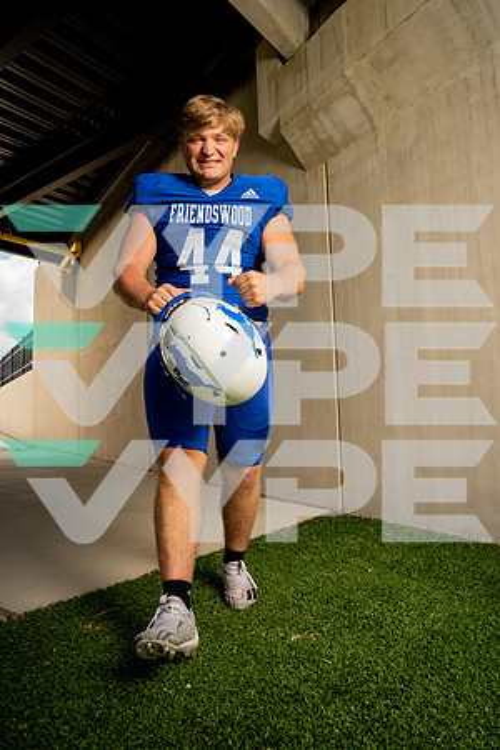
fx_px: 500
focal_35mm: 24
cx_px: 250
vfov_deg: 73.7
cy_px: 375
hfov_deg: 53.1
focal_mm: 24
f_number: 6.3
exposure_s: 1/250
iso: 64
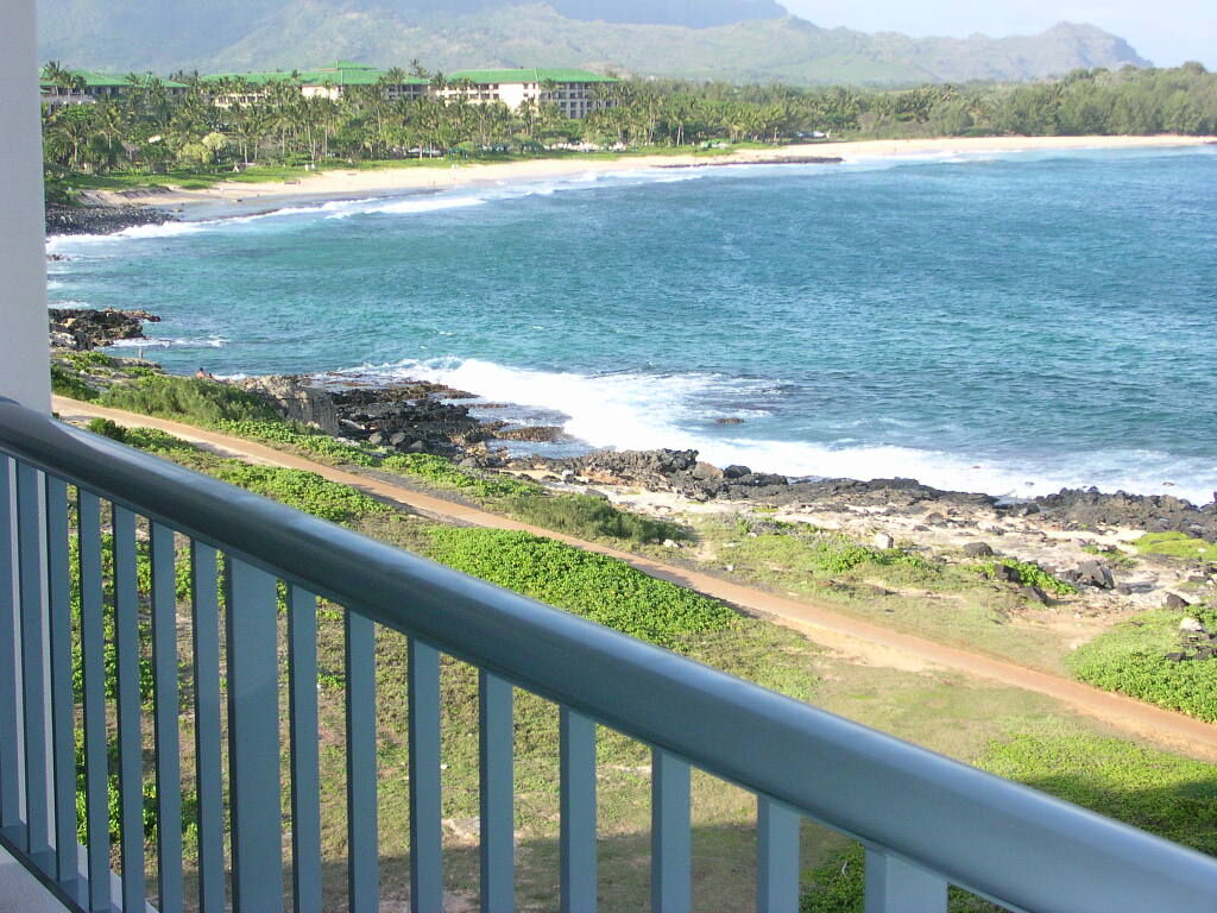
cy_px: 456
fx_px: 2250
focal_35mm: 64
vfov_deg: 22.9
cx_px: 608
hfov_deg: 30.3
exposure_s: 1/363
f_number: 3.5
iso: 141
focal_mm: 9.7
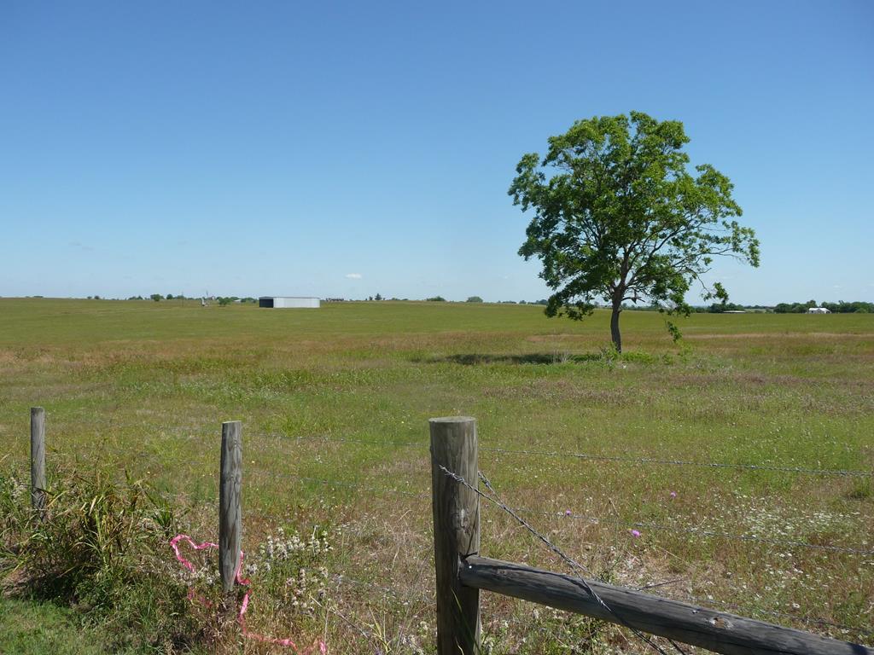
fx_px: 757
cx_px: 437
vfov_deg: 46.8
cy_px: 328
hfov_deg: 60.0
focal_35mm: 30
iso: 100
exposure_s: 1/1000
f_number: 3.4
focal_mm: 5
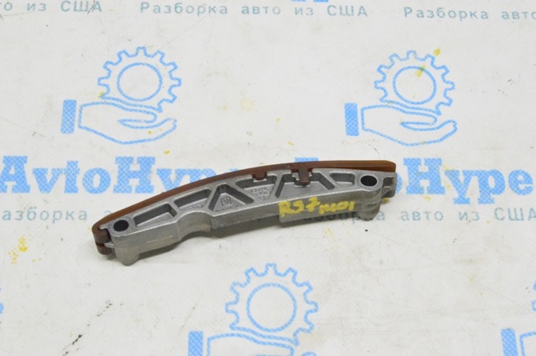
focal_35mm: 57
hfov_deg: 35.1
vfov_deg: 23.7
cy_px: 178
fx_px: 848
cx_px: 268
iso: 6400
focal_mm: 38
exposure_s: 1/20
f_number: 20
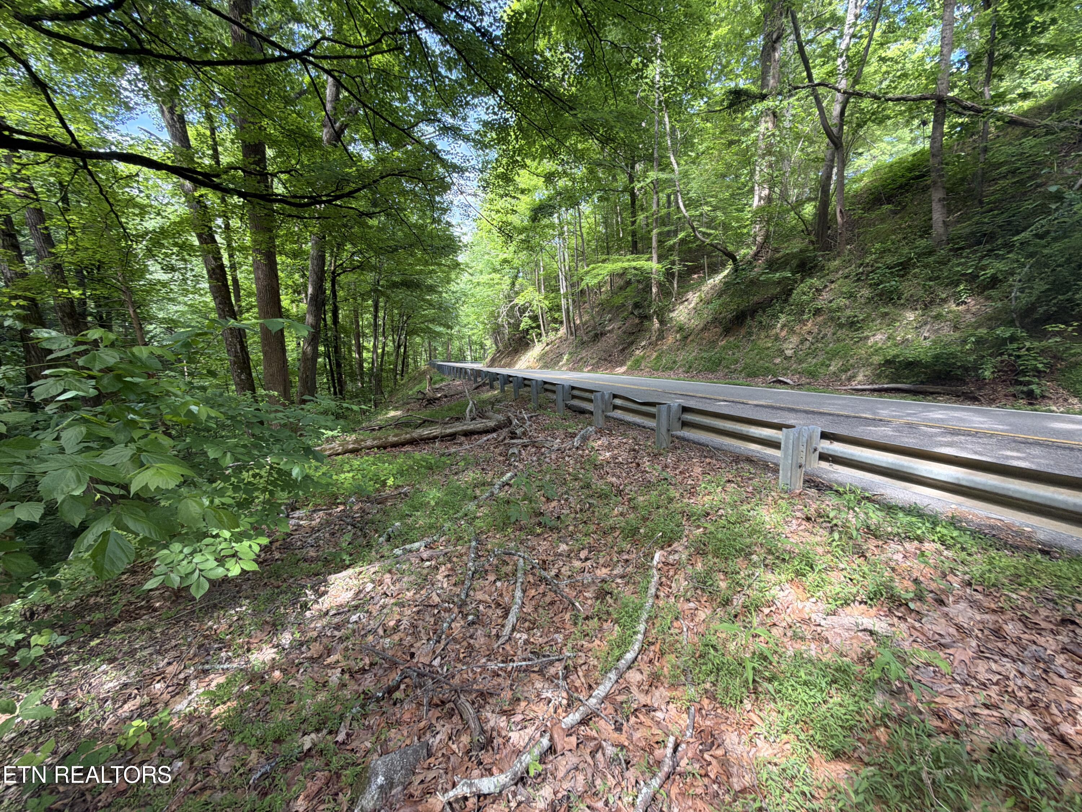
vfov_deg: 85.7
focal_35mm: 14
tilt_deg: -16.1
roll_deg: -6.6
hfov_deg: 102.1
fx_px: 438
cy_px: 406
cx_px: 541
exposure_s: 1/121
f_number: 2.2
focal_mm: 2.22
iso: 100
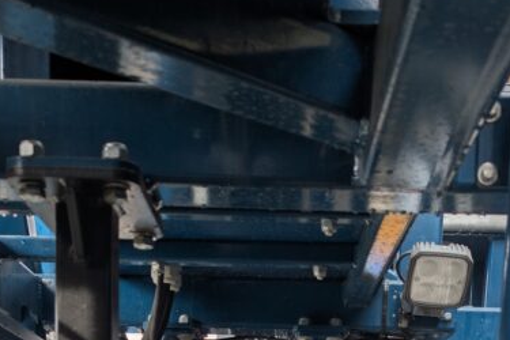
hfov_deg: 29.7
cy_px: 675
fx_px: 963
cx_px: 252
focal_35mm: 68
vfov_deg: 15.8
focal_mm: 6.9
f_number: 1.68
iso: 19
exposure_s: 1/275
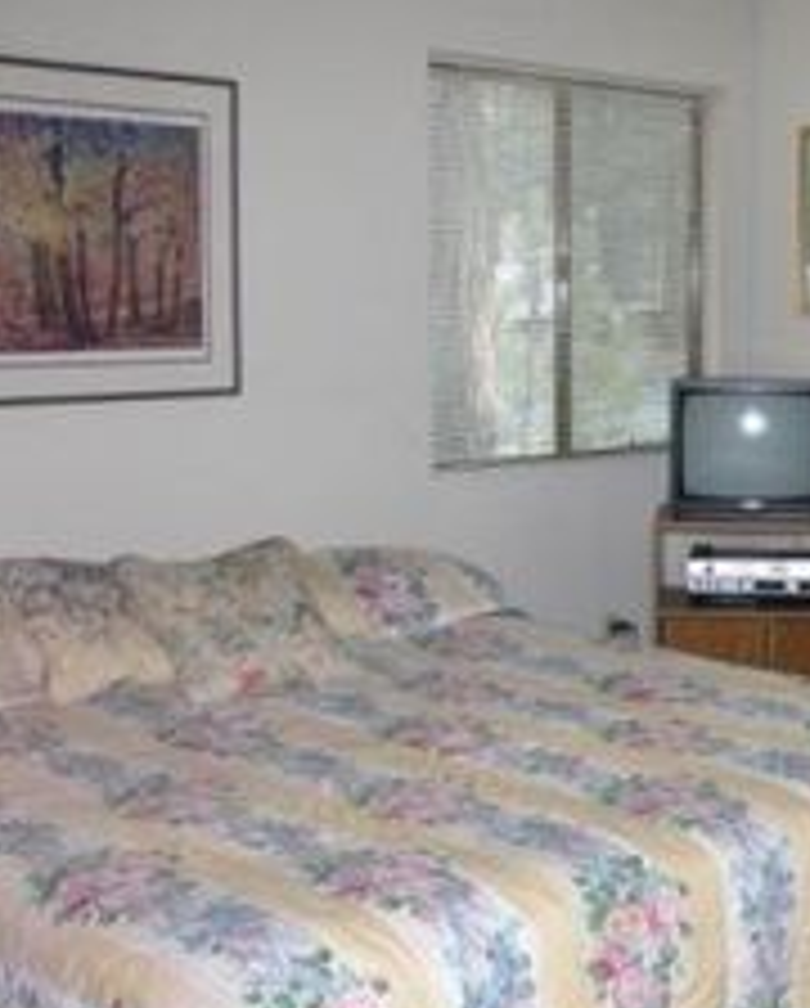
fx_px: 1674
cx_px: 824
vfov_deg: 33.5
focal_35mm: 56
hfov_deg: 25.7
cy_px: 540
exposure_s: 1/60.1
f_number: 2.8
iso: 200
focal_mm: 8.9
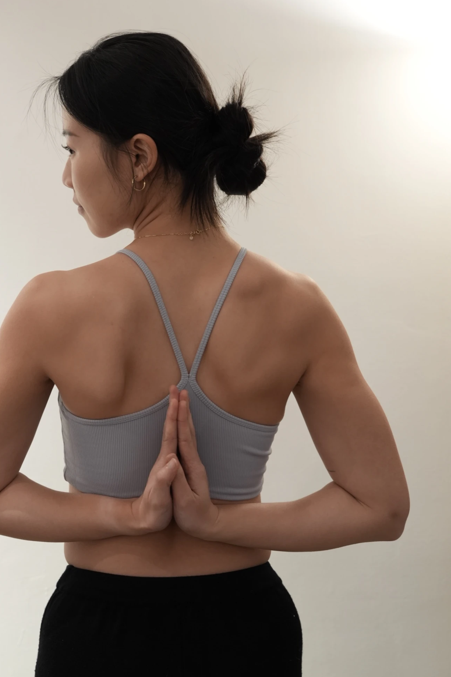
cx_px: 158
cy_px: 320
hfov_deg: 22.5
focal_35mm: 60
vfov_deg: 33.4
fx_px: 1127
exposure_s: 1/25
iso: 1000
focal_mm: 41
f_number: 5
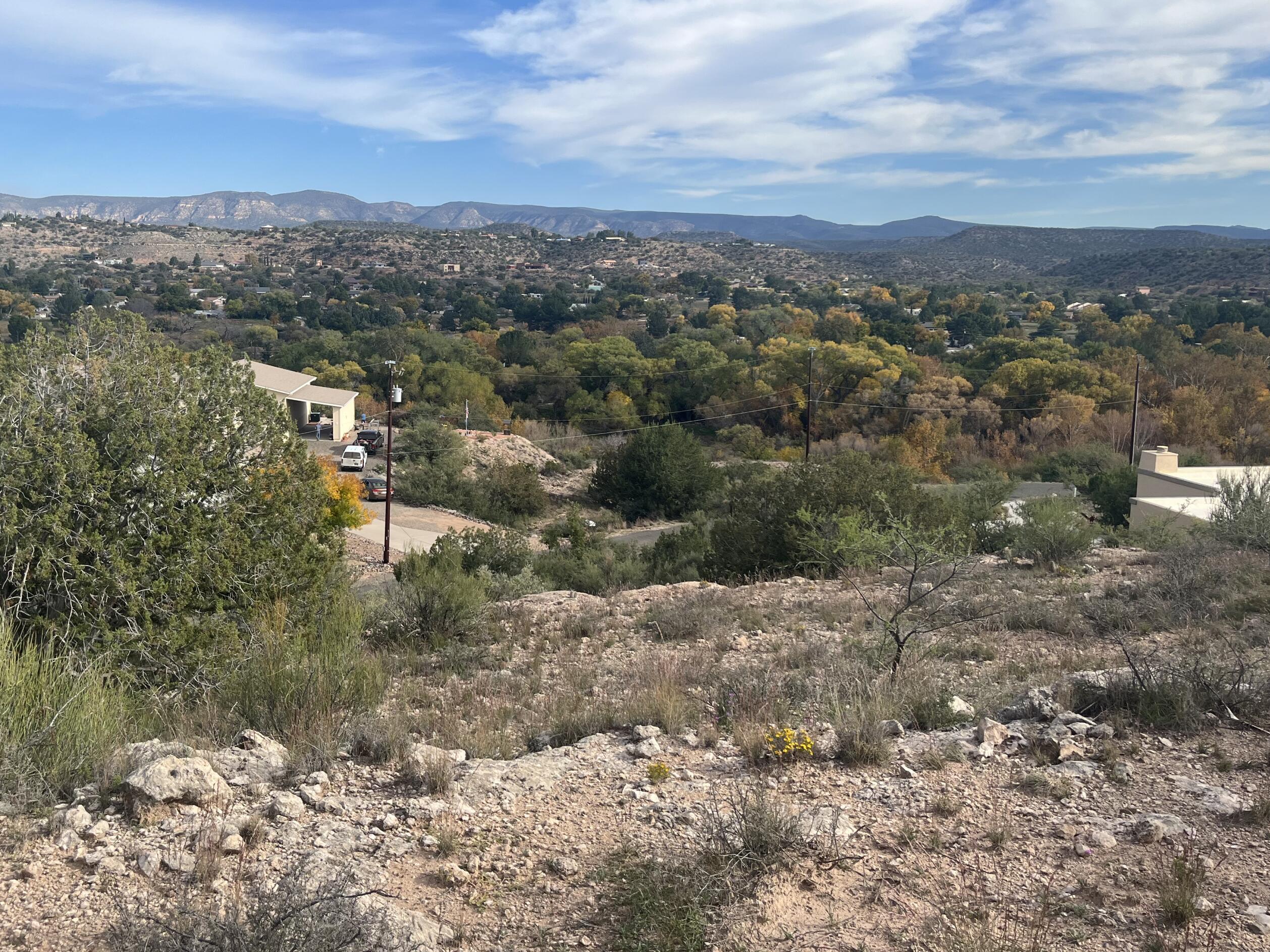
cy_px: 438
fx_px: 1137
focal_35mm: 31
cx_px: 547
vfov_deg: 45.4
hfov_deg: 58.1
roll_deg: -1.5
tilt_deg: -8.2
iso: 50
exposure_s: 1/2688
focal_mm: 5.1
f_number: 1.6
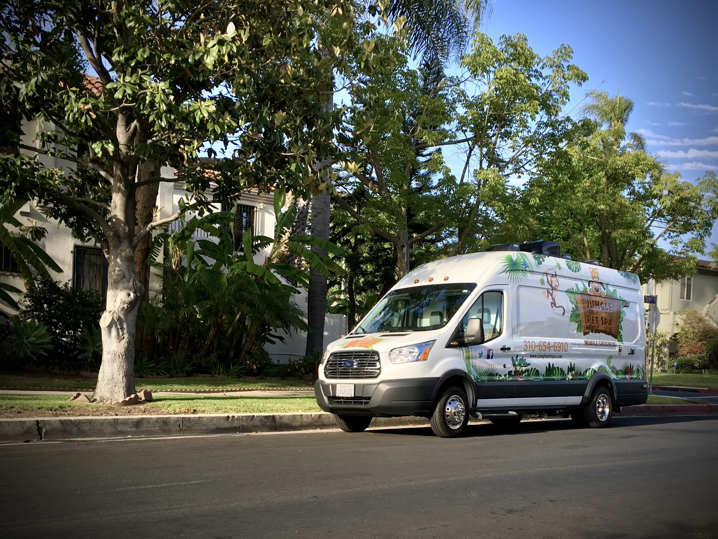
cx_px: 359
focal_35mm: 29
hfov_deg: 61.7
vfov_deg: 48.2
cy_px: 270
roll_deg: -2.0
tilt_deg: +0.1
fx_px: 602
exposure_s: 1/478
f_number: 2.2
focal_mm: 4.15
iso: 25
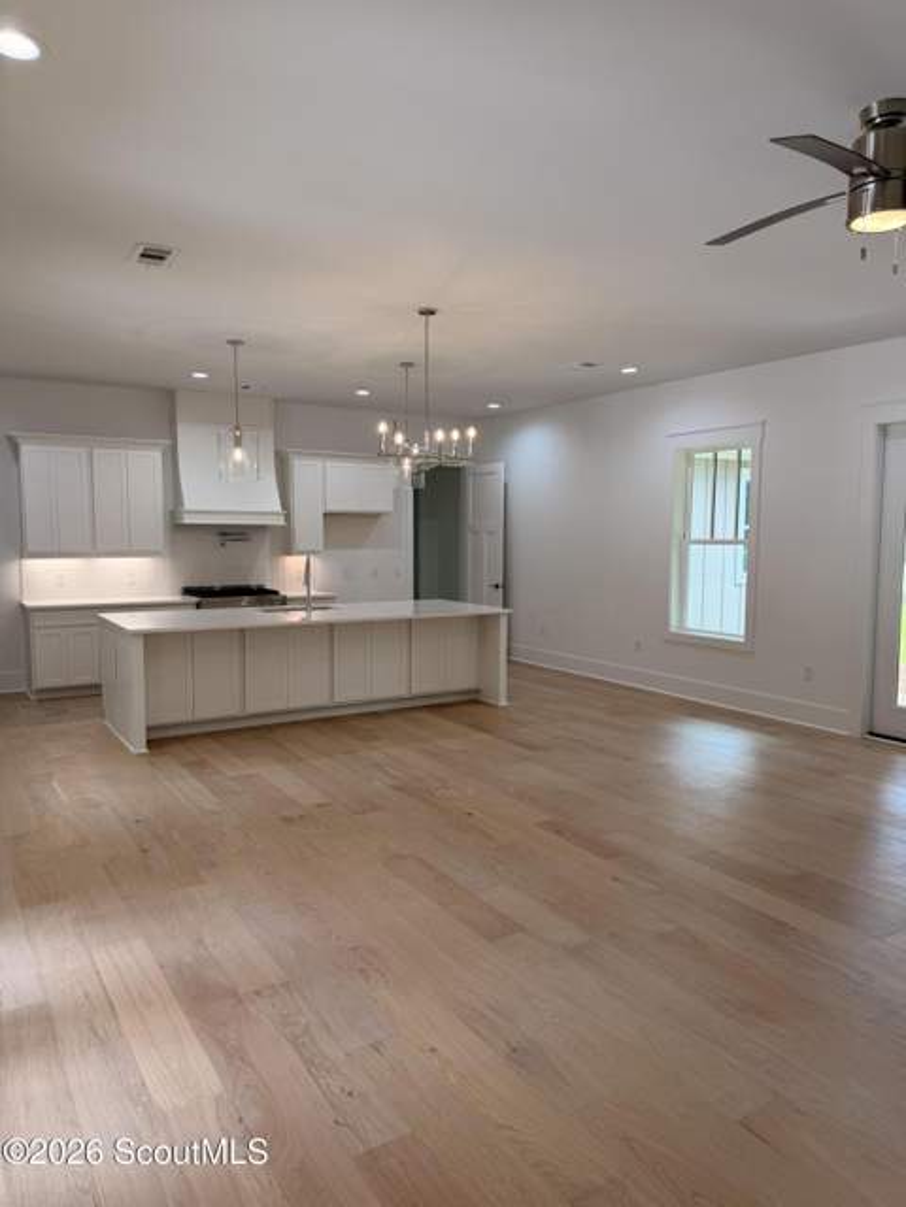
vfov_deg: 71.6
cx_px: 453
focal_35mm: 24
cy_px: 604
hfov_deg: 56.8
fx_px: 838
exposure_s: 1/120
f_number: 1.78
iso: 64
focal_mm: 6.76
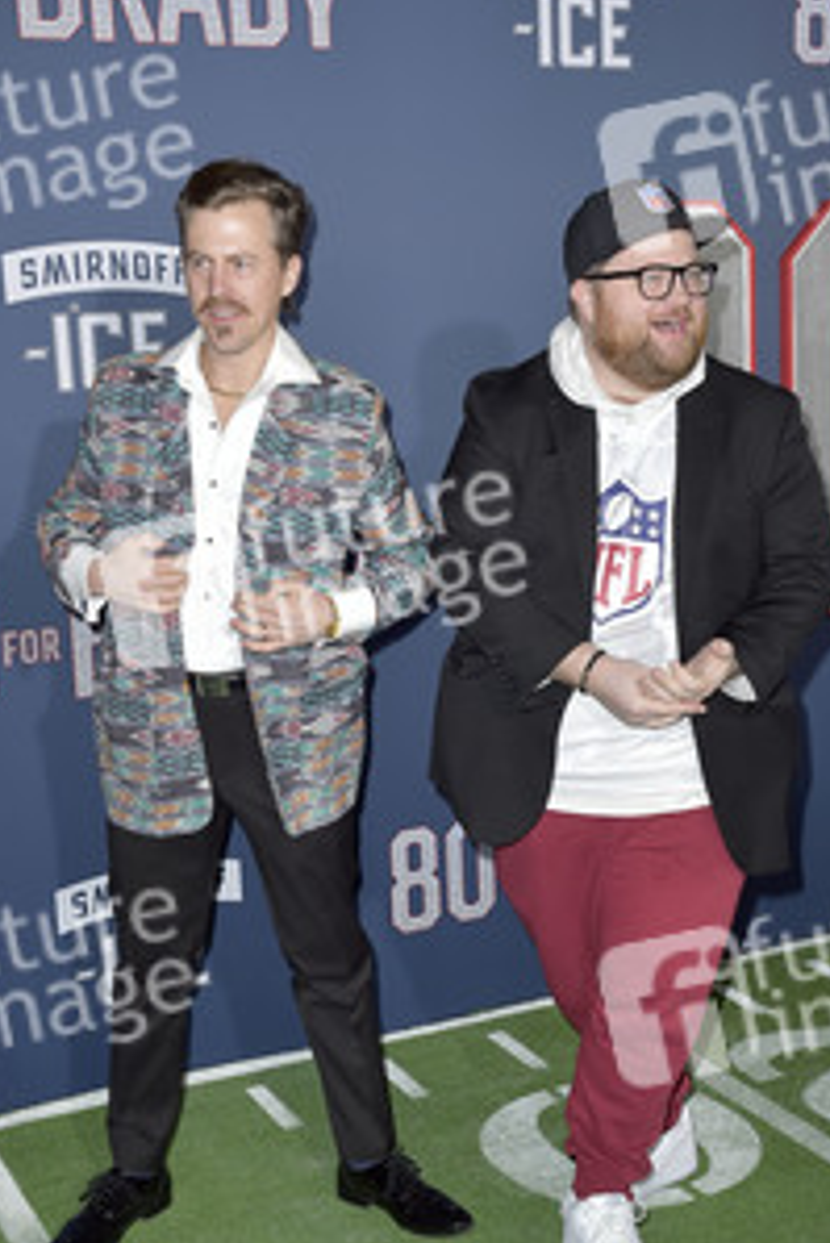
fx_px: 1623
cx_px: 436
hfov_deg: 28.7
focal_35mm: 47
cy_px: 780
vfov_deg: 41.6
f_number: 6.3
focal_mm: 35
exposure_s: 1/250
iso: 500
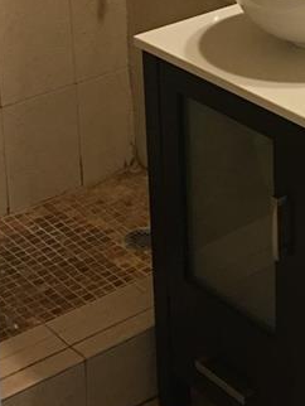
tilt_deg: -14.6
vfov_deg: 17.3
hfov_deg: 13.4
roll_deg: -0.2
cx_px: 350
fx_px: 1267
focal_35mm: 108
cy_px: -97
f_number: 2.2
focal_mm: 4.15
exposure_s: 1/15
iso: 100
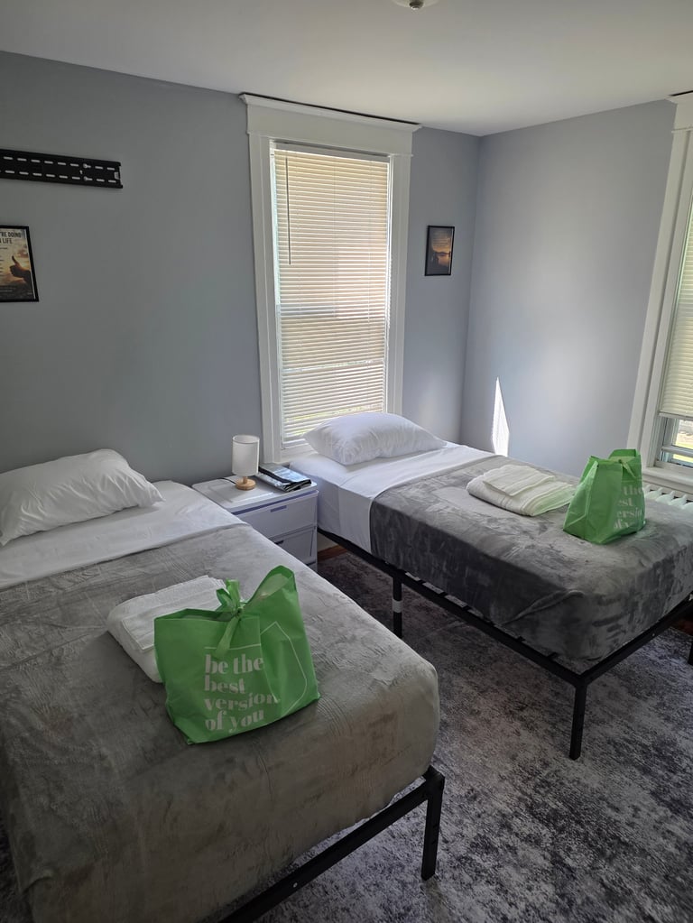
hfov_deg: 58.9
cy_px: 462
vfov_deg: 73.9
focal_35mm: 23
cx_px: 346
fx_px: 614
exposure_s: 1/180
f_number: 1.7
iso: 200
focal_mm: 6.25
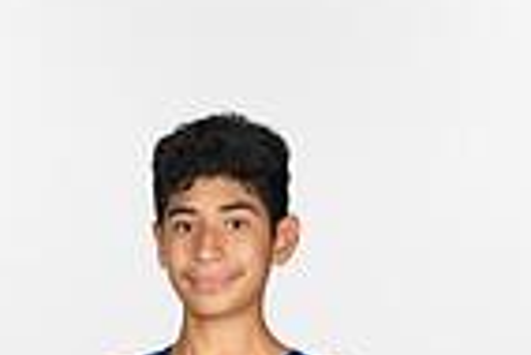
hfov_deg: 9.2
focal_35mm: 222
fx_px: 3278
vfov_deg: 6.0
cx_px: 64
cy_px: 788
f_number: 7.1
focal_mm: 70
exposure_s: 1/320
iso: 250
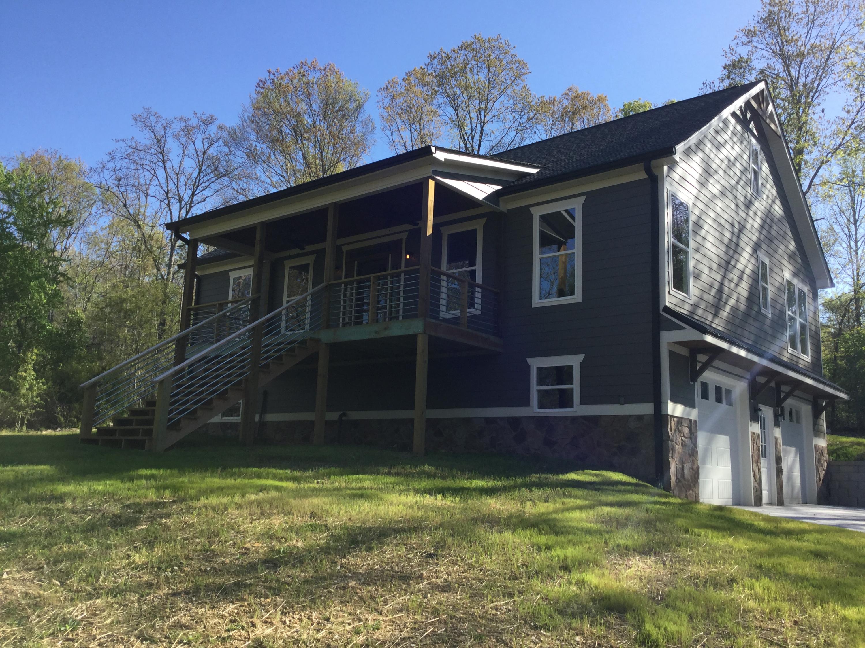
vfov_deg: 45.4
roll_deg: -3.0
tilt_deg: +9.9
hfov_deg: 58.4
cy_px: 324
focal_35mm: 31
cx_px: 432
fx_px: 775
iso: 25
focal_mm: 3.3
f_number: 2.4
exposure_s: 1/657
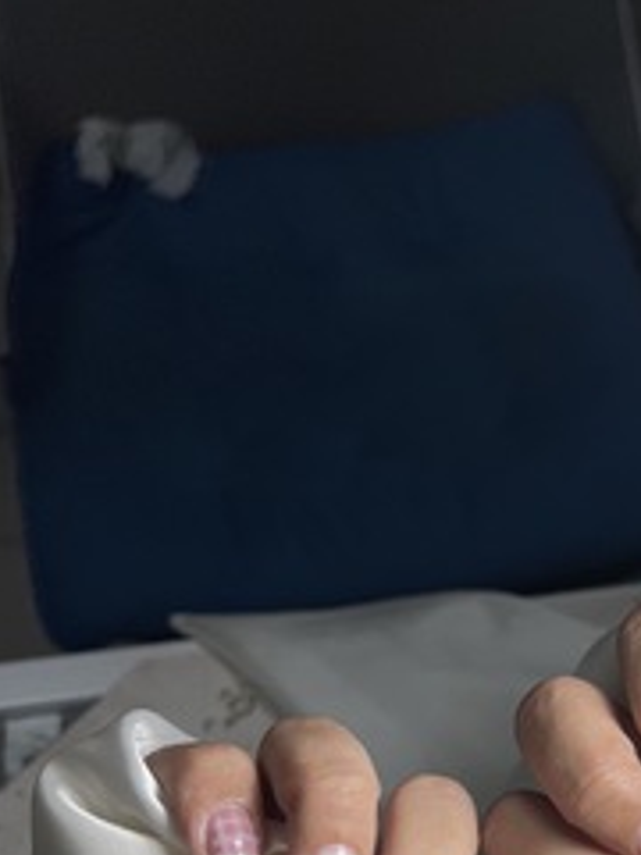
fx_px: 1185
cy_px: 752
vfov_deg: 37.4
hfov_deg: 29.0
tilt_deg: -62.9
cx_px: 579
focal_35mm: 48
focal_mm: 5.1
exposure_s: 1/684
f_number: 1.6
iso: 32
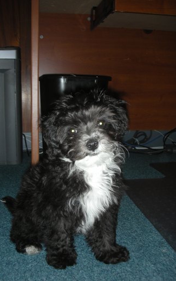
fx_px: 292
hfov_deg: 33.6
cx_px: 79
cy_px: 141
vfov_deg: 51.5
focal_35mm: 38
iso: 50
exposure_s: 1/60.1
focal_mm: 5.8
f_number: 3
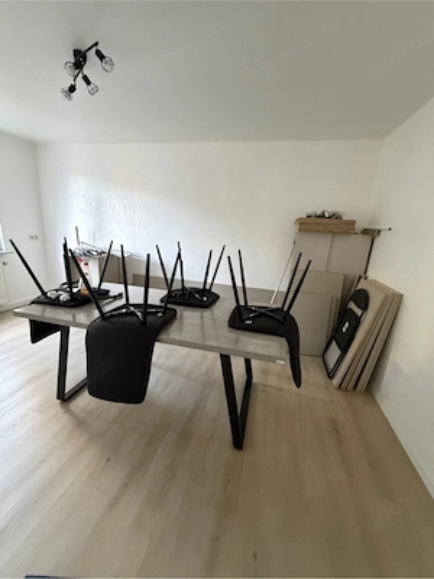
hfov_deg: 85.7
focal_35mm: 14
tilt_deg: -15.3
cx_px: 217
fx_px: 234
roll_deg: -3.3
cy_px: 290
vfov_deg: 102.1
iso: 800
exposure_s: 1/60
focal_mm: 2.22
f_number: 2.2
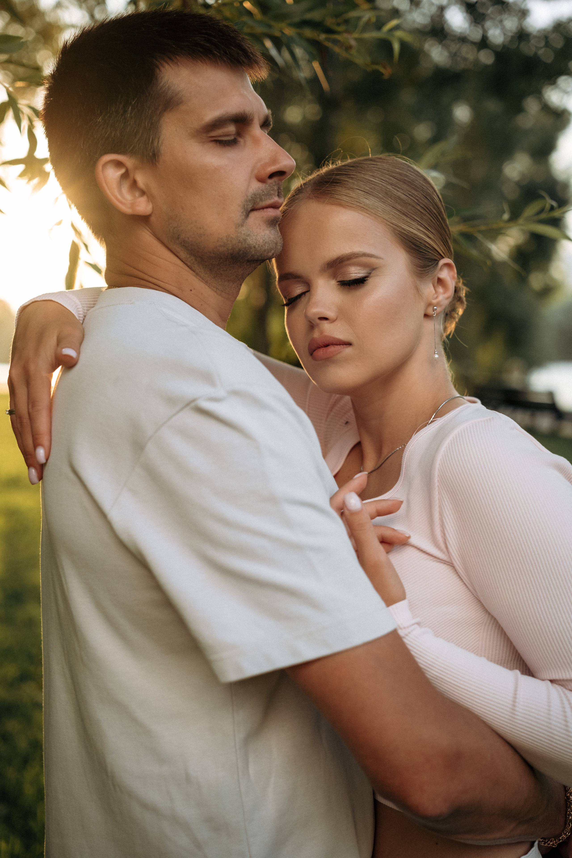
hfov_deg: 27.0
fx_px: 1192
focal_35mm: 50
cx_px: 286
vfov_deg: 39.6
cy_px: 429
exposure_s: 1/1600
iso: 500
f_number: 2
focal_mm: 33
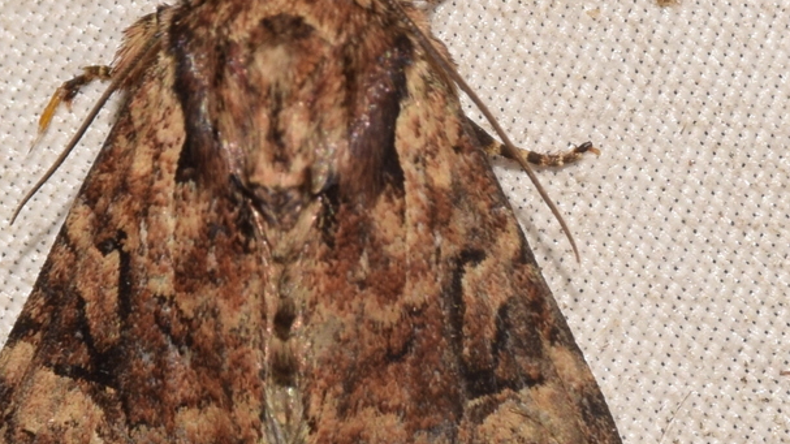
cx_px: 223
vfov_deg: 3.5
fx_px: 7288
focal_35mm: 348
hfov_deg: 6.2
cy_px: 322
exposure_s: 1/160
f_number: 14
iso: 125
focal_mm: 140
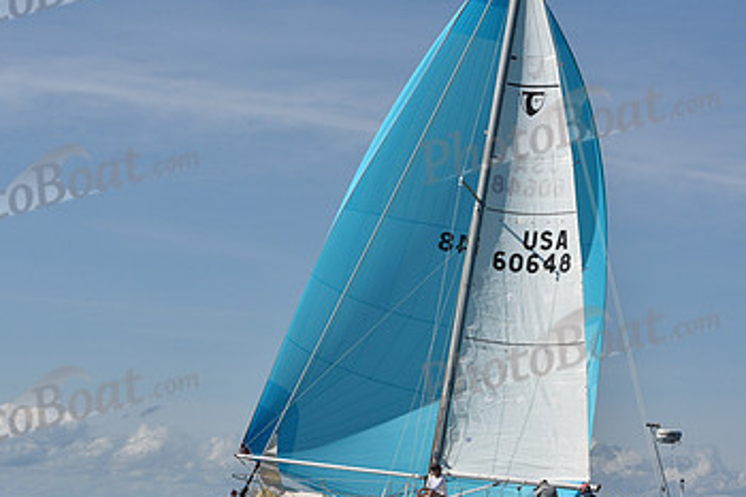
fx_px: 2403
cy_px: 270
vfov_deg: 11.8
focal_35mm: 116
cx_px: 311
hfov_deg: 17.6
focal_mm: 70
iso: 250
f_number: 10
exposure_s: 1/1250
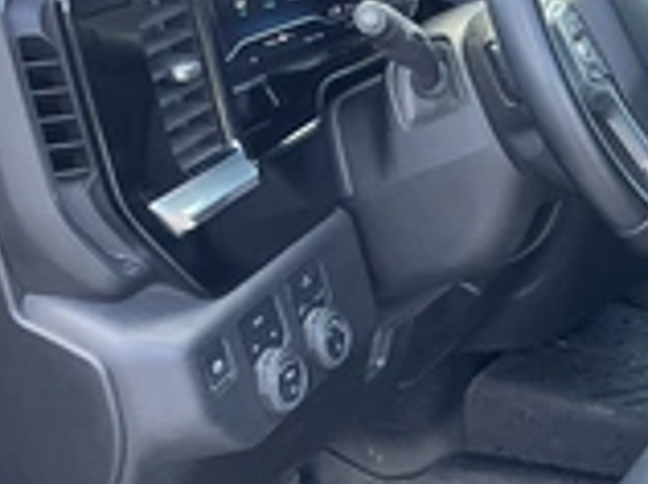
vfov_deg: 20.6
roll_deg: -3.3
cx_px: 730
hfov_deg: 25.3
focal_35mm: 71
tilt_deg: -25.4
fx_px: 1327
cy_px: 336
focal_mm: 3
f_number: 1.8
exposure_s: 1/98
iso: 64
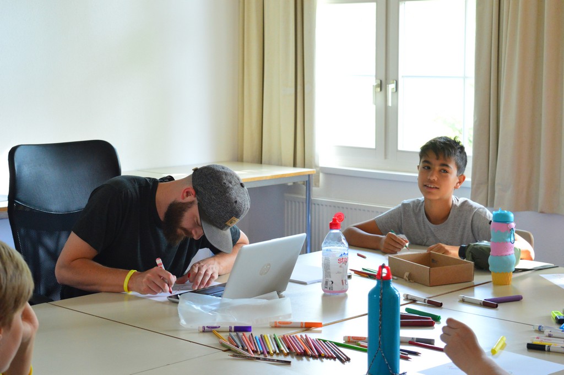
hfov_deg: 28.1
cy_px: 188
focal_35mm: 72
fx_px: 1127
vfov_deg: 18.9
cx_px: 282
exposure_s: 1/60
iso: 1600
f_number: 5.3
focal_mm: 48
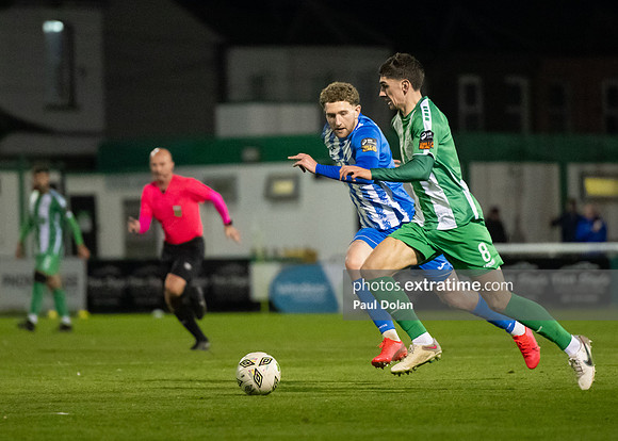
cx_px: 359
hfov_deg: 5.3
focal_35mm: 379
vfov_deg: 3.8
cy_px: 159
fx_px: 6652
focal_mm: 200
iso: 8000
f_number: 2.8
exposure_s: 1/1250
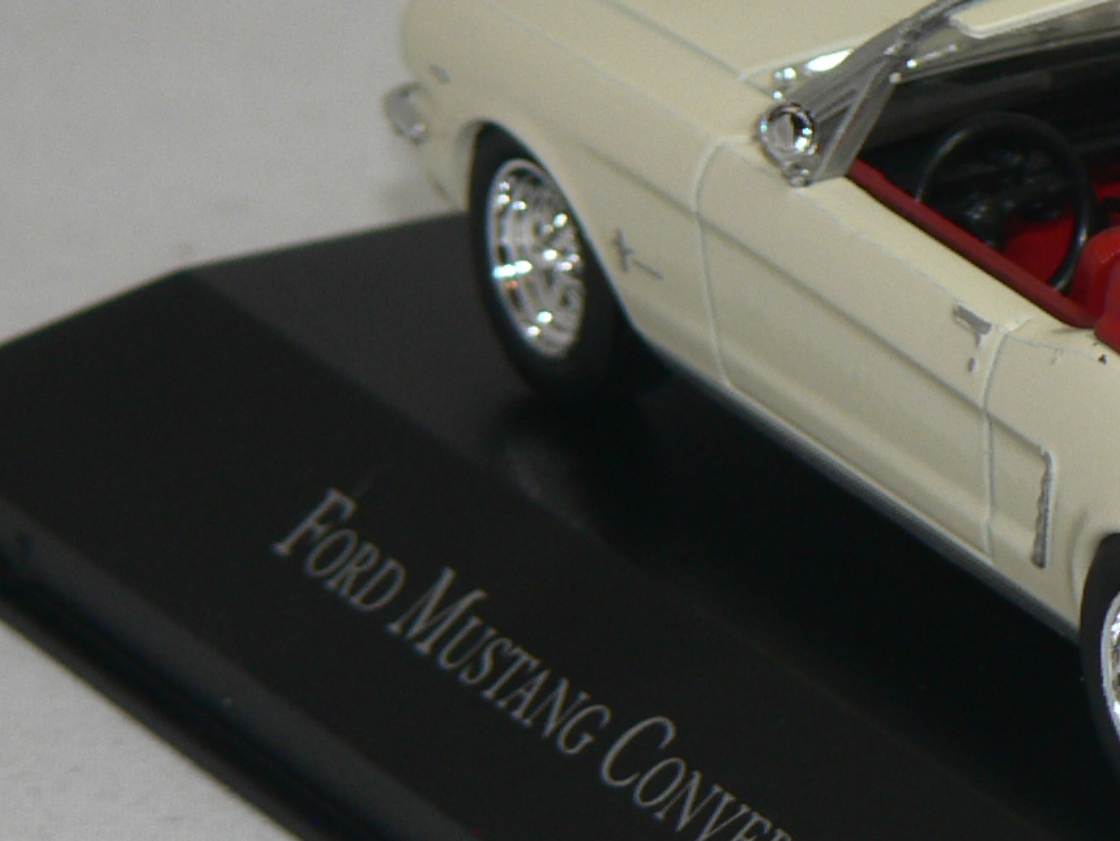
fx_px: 11781
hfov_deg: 5.4
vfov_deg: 4.1
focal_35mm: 364
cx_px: 1390
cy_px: 363
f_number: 3.2
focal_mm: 20.3
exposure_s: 1/60
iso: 80
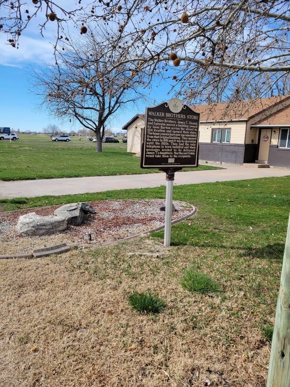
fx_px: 290
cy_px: 194
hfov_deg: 53.1
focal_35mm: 26
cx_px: 145
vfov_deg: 67.3
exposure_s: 1/1904
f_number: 1.8
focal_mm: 5.4
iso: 40
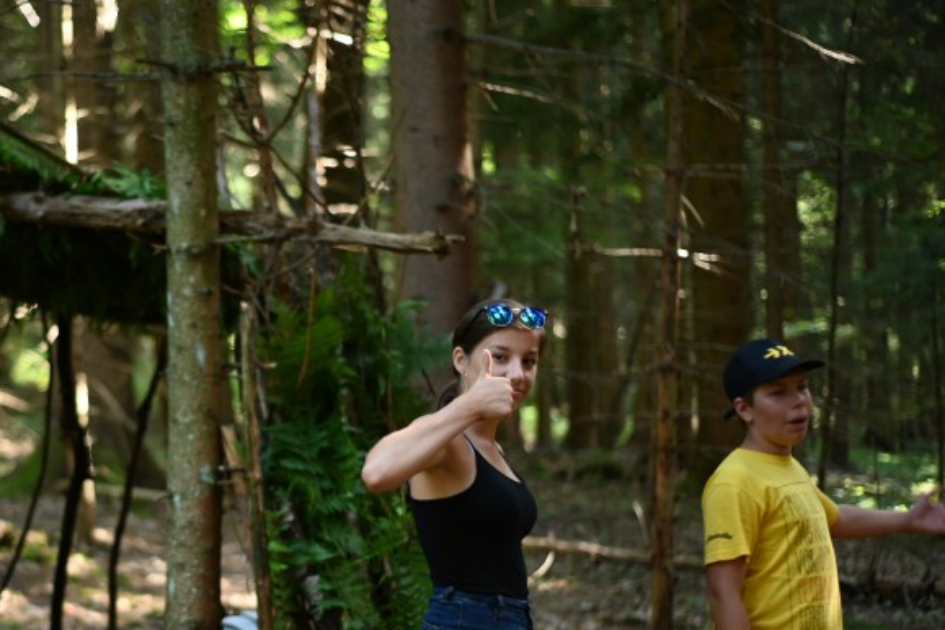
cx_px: 190
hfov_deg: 24.1
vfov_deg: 16.4
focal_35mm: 83
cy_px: 460
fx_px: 2179
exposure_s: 1/40
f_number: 1.8
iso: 100
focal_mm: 50
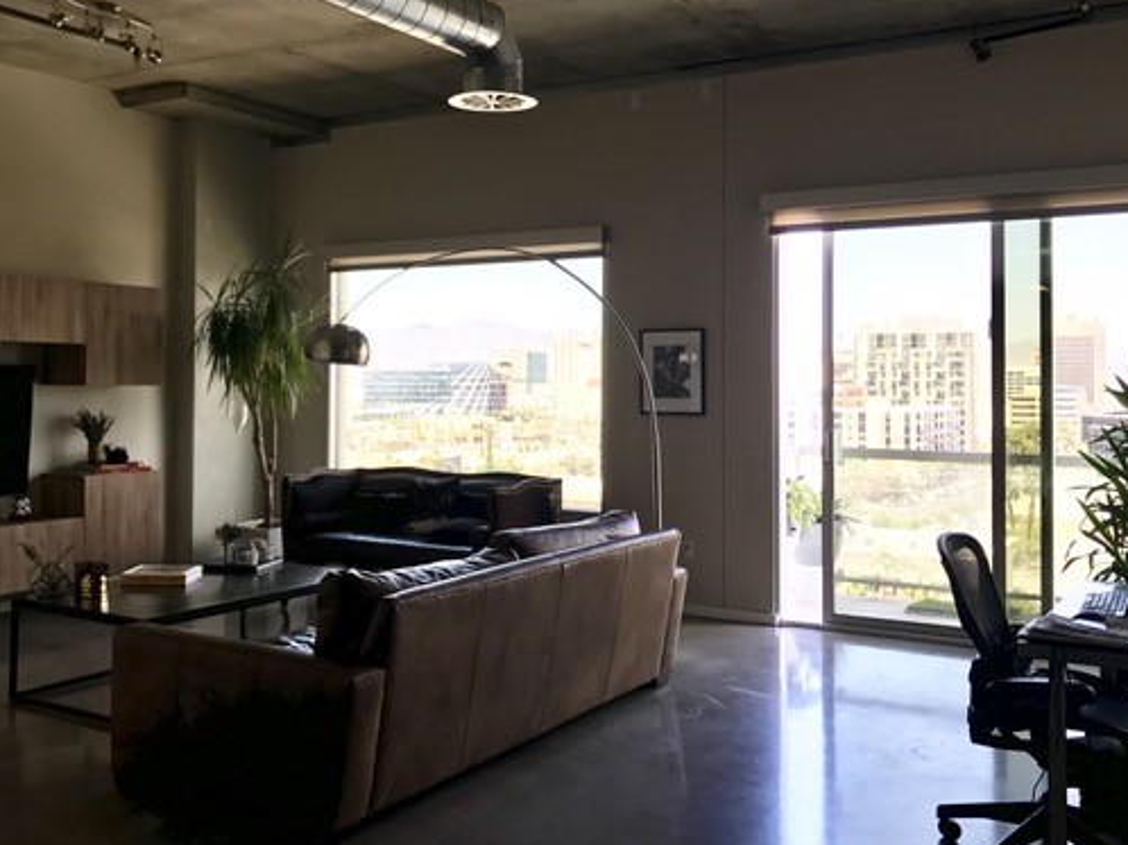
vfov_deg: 39.5
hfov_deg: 51.4
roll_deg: -0.8
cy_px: 365
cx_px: 541
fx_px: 1173
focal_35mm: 36
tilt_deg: +2.5
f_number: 1.8
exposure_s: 1/120
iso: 25
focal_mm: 3.99
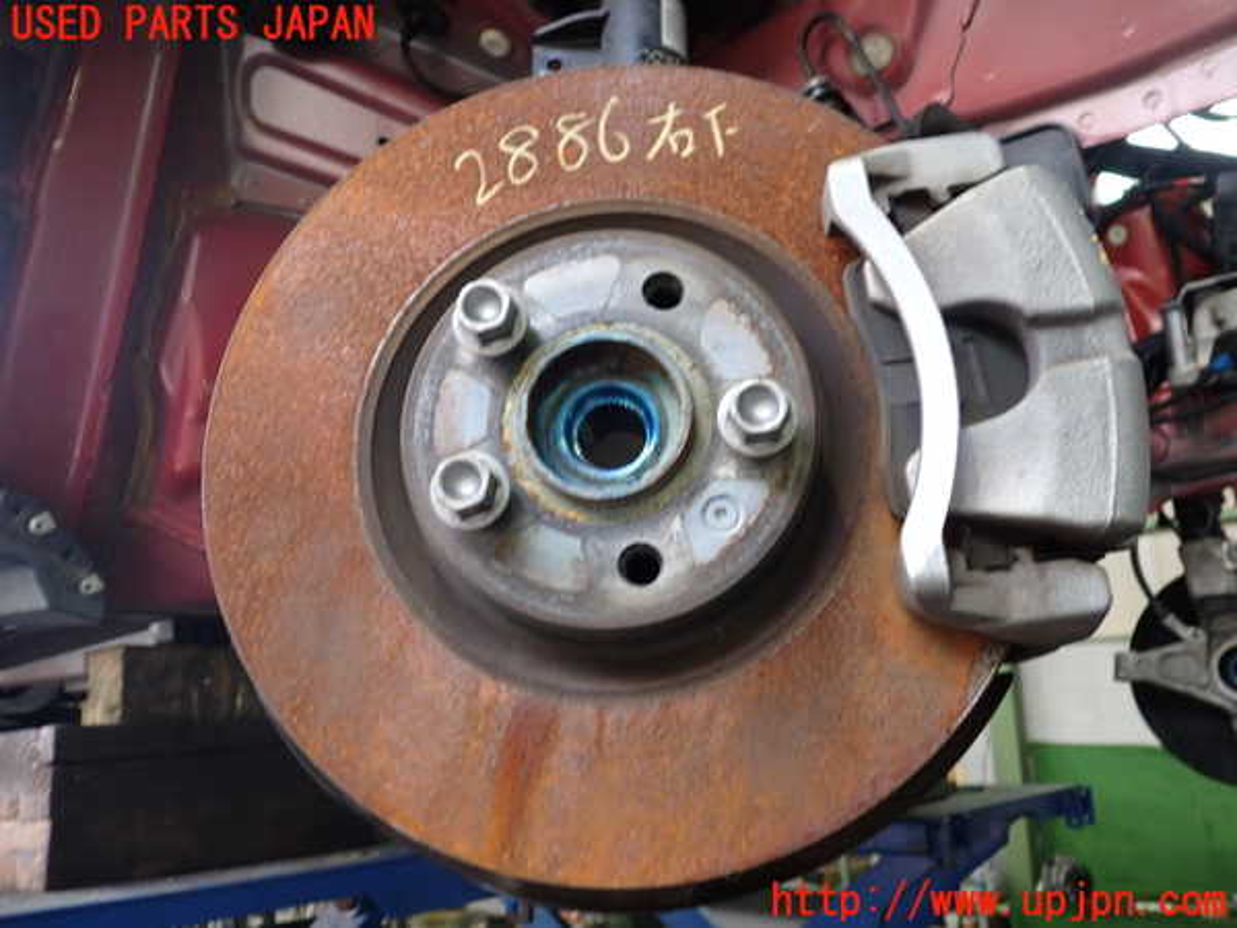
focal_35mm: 30
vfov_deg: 46.8
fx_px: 1072
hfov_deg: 60.0
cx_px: 618
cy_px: 464
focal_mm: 5.4
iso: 200
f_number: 2.3
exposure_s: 1/60
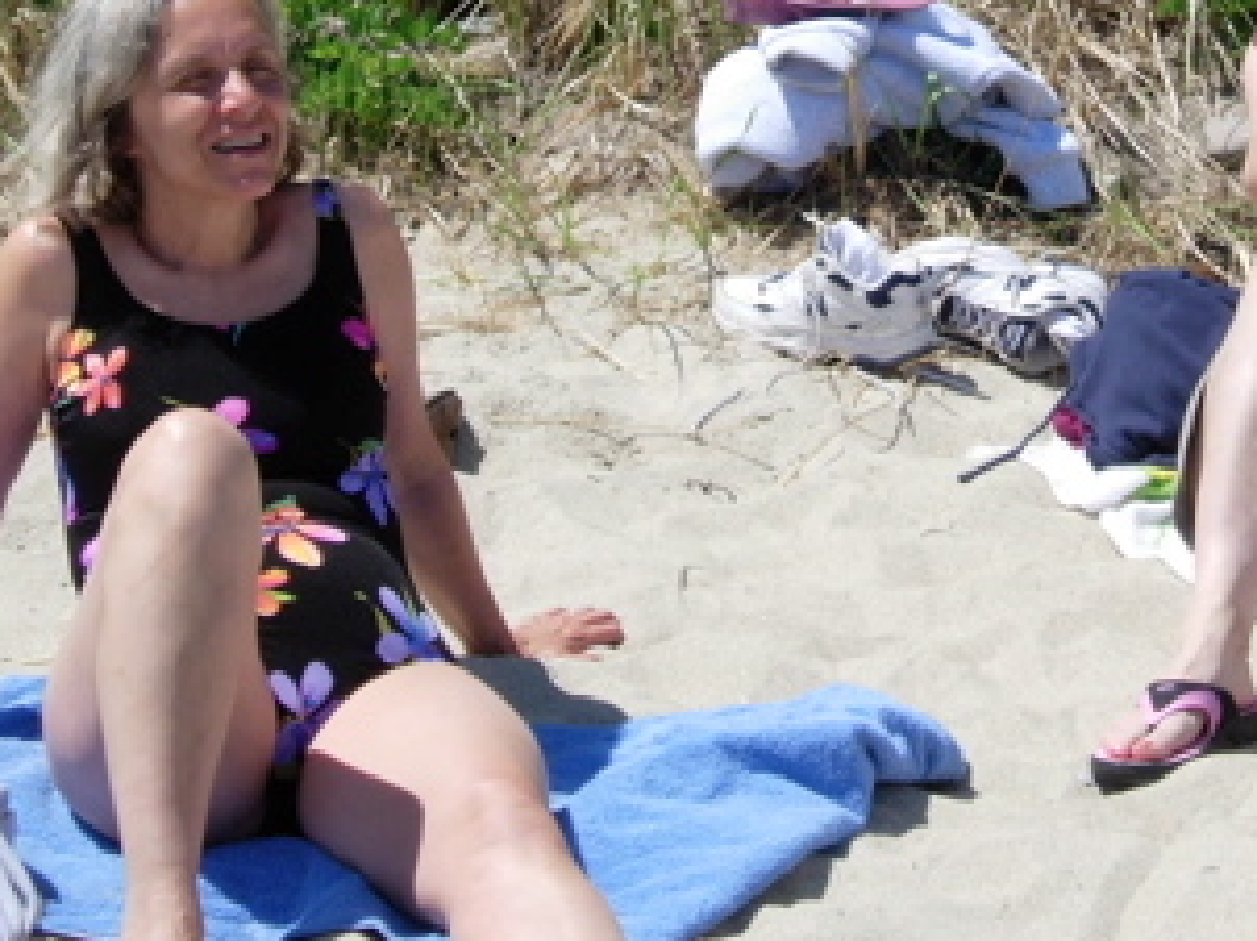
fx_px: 6313
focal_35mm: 174
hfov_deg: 11.4
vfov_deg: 8.5
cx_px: 841
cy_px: 100
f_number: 4
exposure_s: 1/886
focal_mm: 17
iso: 64
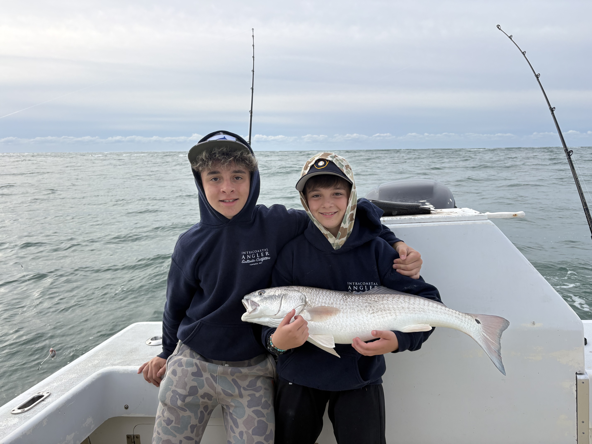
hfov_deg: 67.3
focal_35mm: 26
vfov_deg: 53.1
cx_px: 296
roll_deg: +0.1
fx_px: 445
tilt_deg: -6.4
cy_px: 222
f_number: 1.6
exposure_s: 1/1706
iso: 50
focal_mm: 5.96
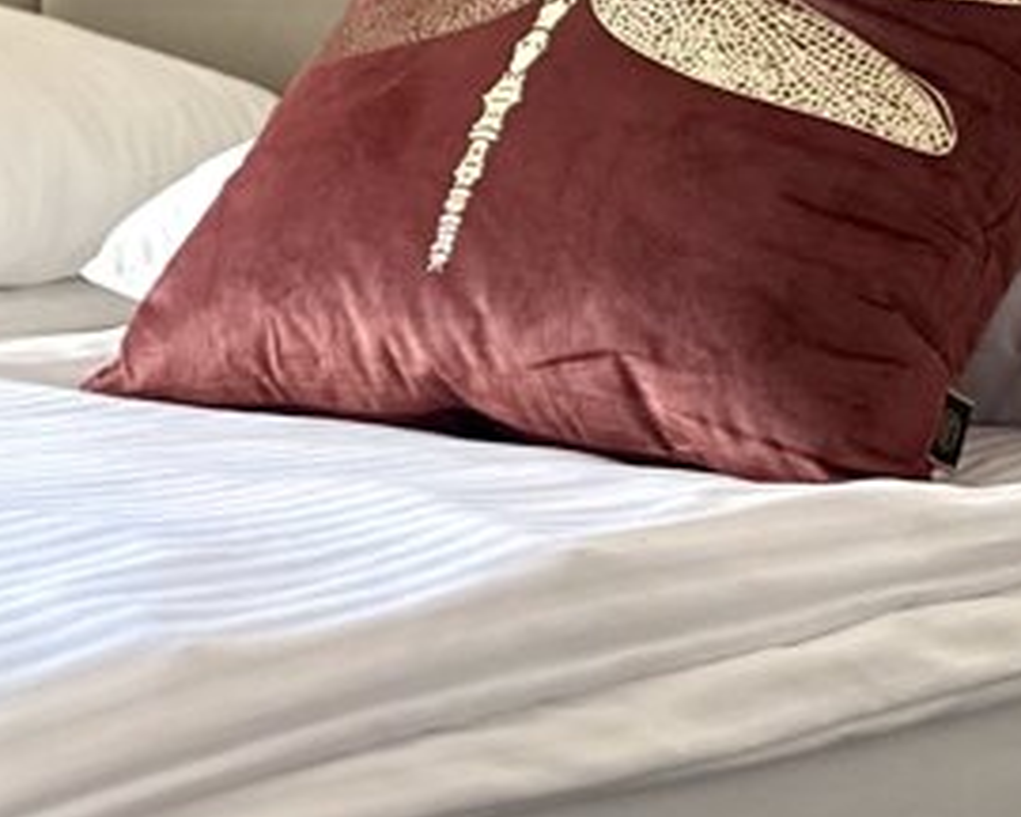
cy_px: -182
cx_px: -805
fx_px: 3777
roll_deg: +0.0
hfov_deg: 13.8
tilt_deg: +0.5
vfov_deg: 12.1
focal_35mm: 125
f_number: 1.78
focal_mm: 6.76
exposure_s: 1/237
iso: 100
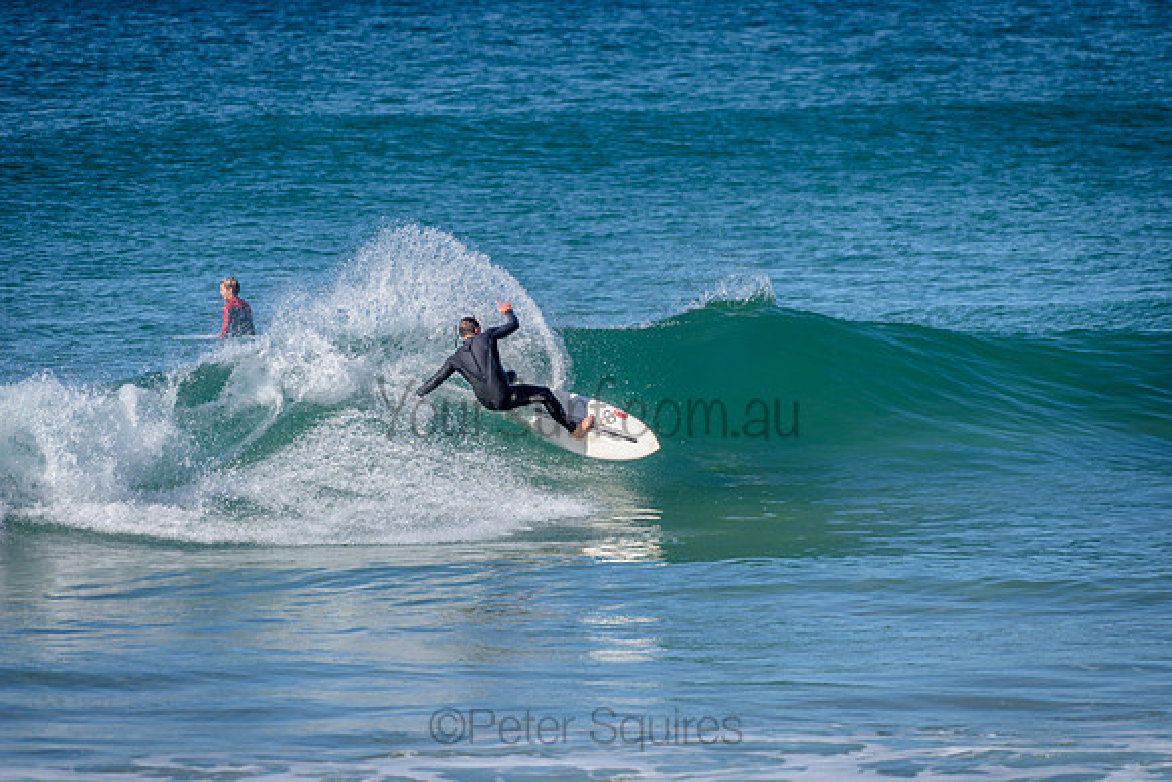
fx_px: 16281
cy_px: 391
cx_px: 586
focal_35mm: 500
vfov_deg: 2.8
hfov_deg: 4.1
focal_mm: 500
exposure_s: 1/2000
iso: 220
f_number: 5.6
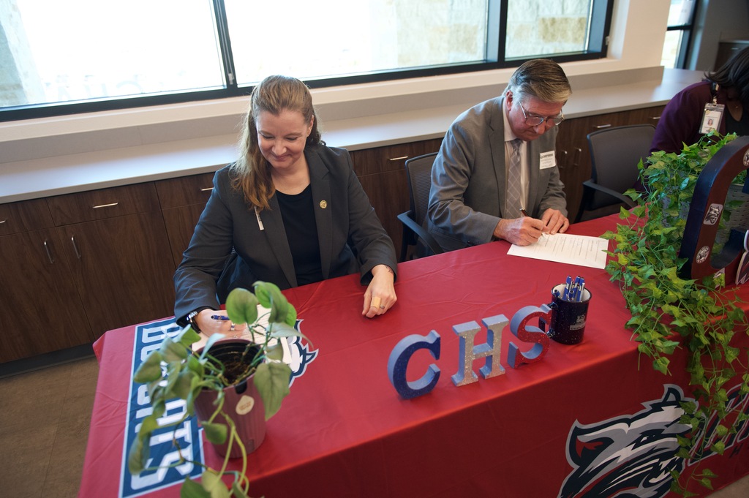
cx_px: 374
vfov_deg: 53.1
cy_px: 249
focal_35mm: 24
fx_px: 499
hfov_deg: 73.8
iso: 1600
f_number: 2.8
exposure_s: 1/400
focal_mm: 24
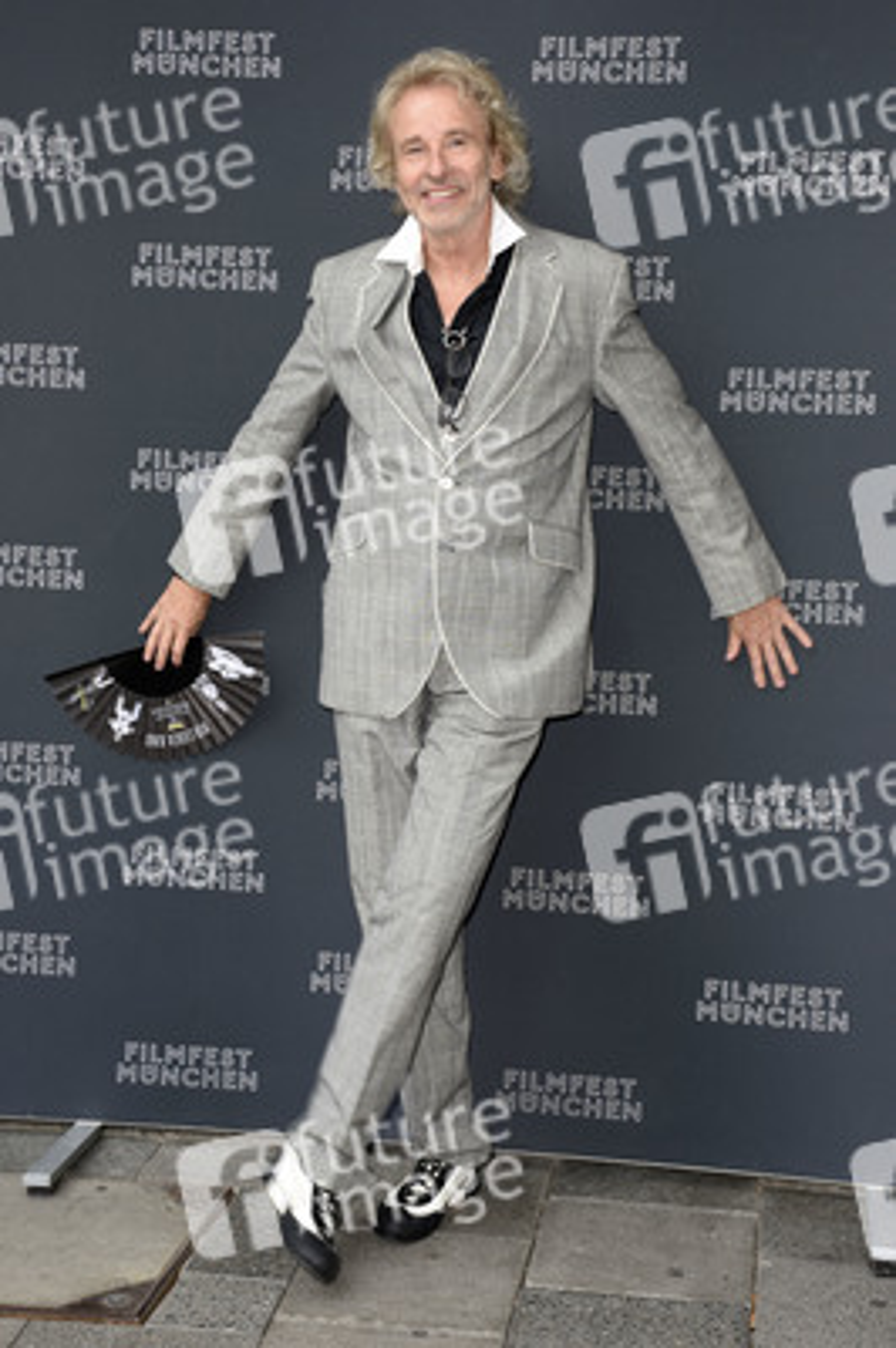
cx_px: 448
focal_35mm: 60
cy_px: 674
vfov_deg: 33.4
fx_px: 2244
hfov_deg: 22.6
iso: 160
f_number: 6.3
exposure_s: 1/60
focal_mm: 40
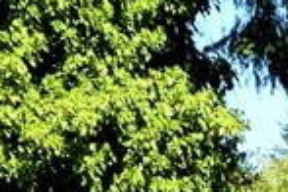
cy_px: 586
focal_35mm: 283
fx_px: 2264
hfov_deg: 6.9
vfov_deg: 4.6
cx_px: 686
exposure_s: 1/400
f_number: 3.7
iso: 100
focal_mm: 6.7
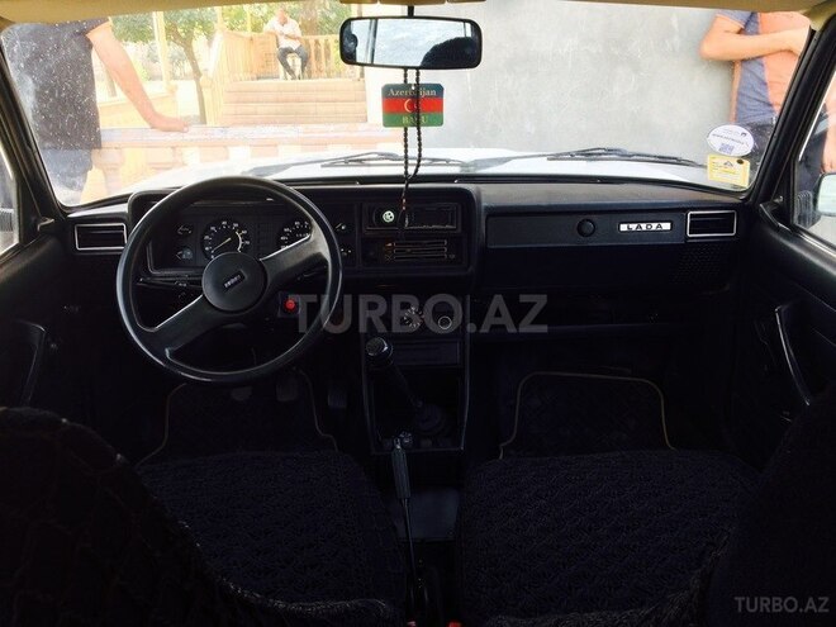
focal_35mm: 29
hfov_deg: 61.7
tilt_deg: -19.1
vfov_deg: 48.2
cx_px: 418
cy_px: 314
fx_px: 700
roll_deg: +0.3
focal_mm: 4.15
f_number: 2.2
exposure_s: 1/100
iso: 40
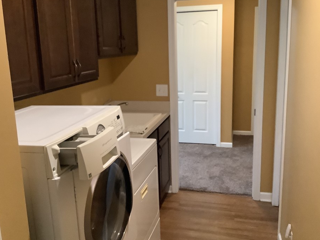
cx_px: 156
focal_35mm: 35
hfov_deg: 52.6
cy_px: 114
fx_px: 324
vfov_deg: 40.7
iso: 400
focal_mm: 3.3
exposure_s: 1/40
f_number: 2.4
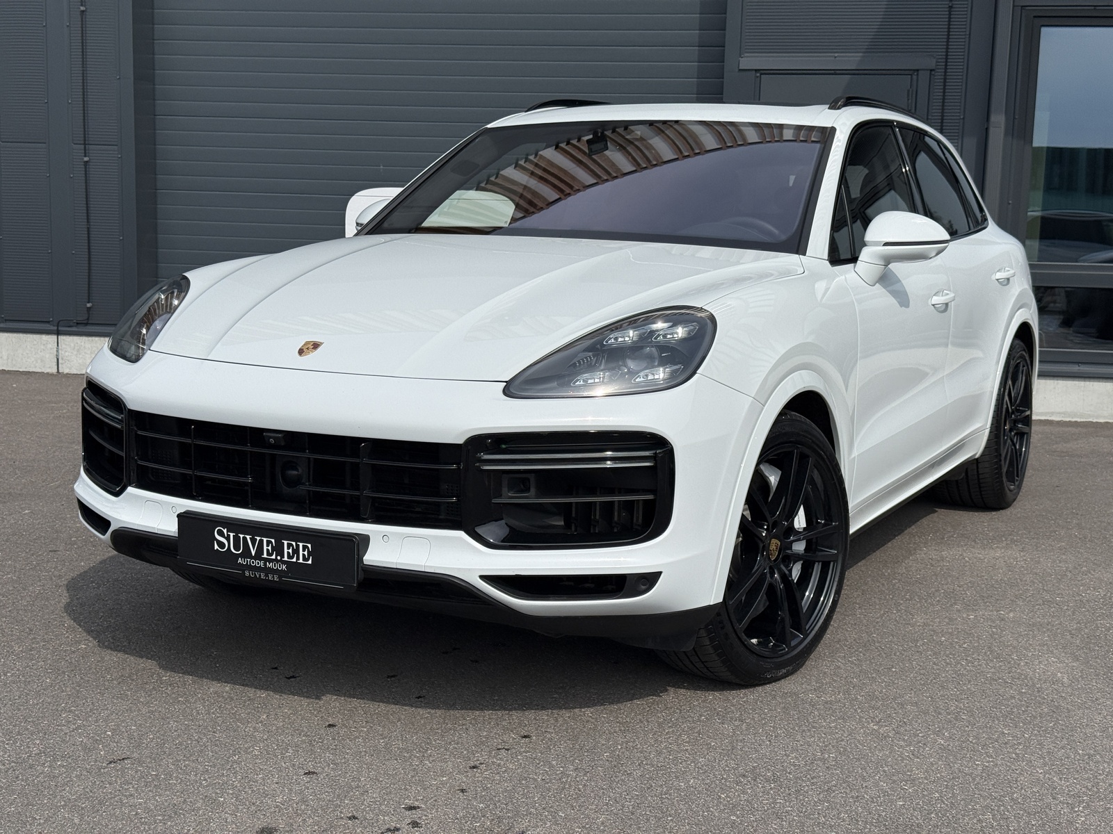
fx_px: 1543
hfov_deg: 39.7
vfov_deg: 30.3
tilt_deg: -8.2
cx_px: 556
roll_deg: -1.9
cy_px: 417
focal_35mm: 48
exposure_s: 1/9901
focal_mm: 6.76
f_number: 1.78
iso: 80
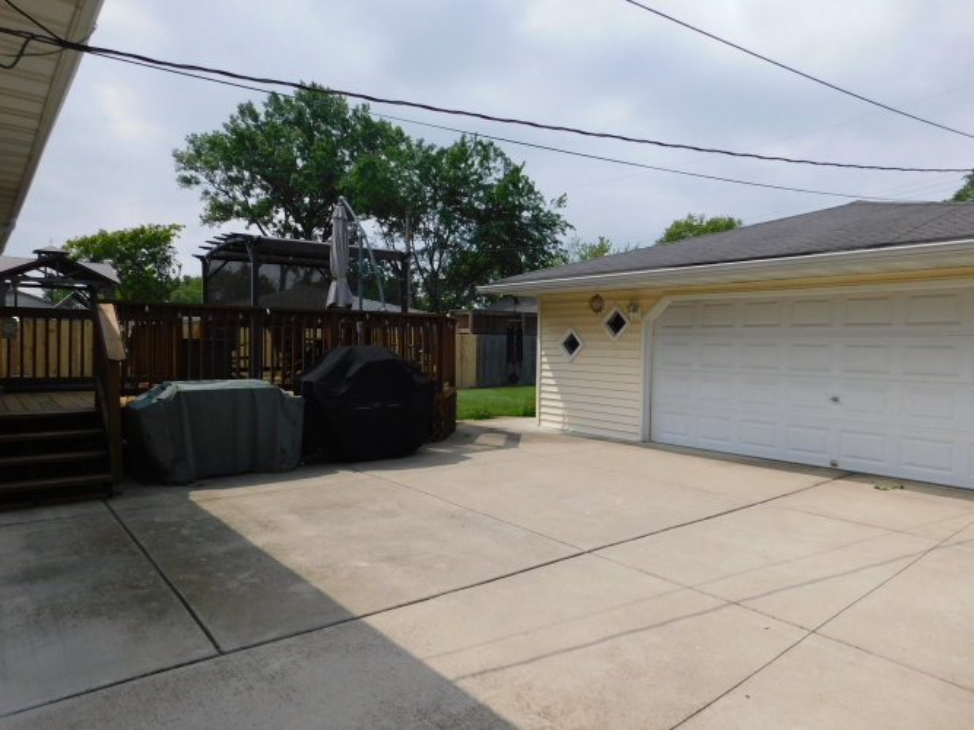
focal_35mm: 23
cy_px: 365
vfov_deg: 58.9
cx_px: 487
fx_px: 647
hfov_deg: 73.9
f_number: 6
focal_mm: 4
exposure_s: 1/640
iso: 125
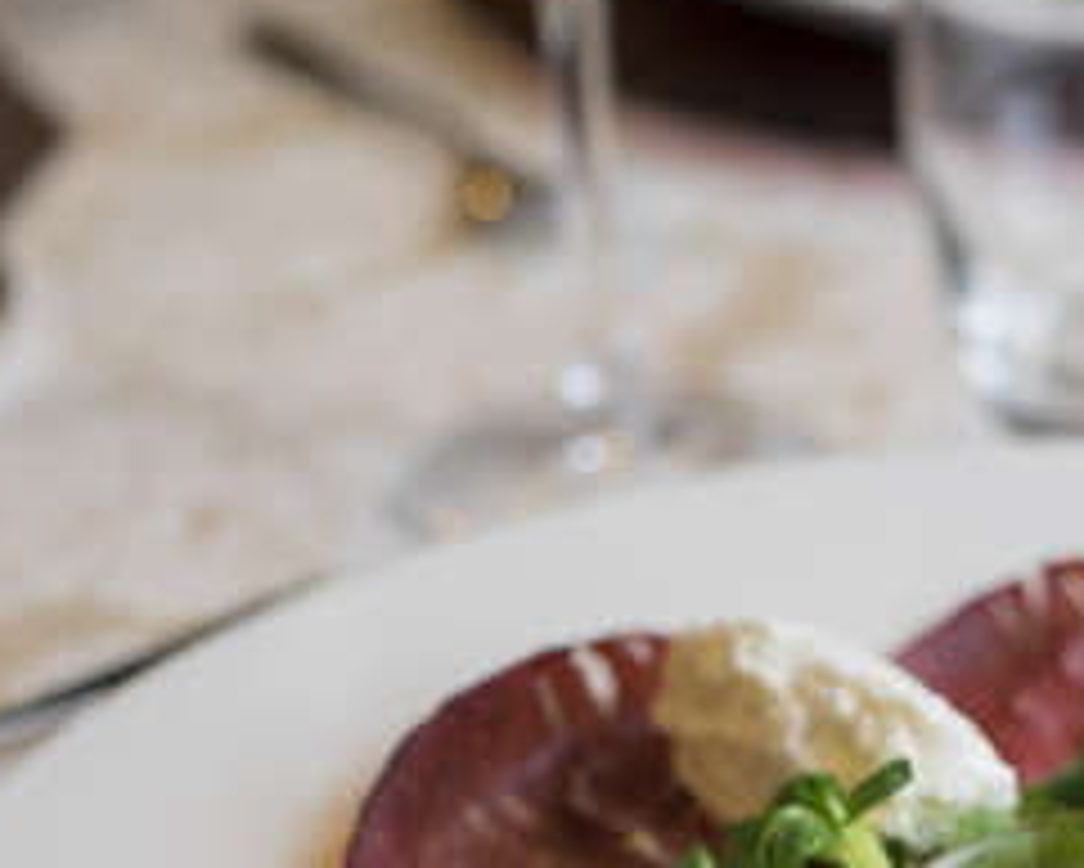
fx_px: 3498
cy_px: 987
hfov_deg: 17.3
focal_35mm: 109
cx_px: 1030
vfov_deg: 13.8
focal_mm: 35
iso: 100
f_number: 2.5
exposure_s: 1/25
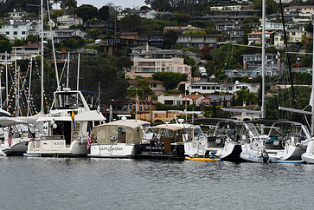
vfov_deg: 8.2
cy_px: 165
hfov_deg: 12.2
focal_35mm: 168
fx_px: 1465
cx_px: 109
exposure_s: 1/500
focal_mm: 70
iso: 100
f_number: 8
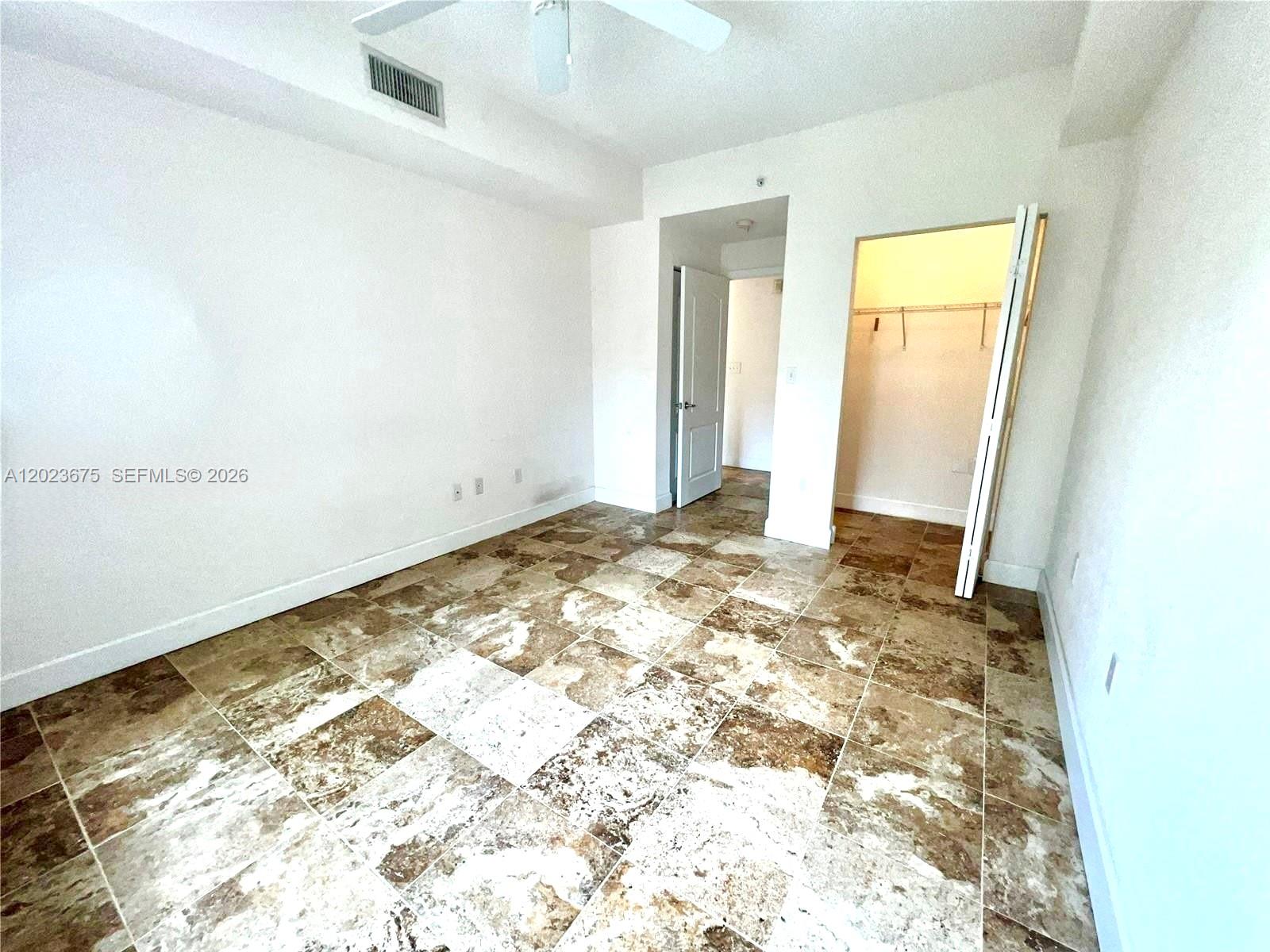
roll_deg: +0.1
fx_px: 477
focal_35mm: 13
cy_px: 476
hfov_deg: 106.2
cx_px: 635
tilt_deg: -14.1
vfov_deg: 89.9
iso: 80
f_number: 1.8
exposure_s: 1/60
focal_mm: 1.57
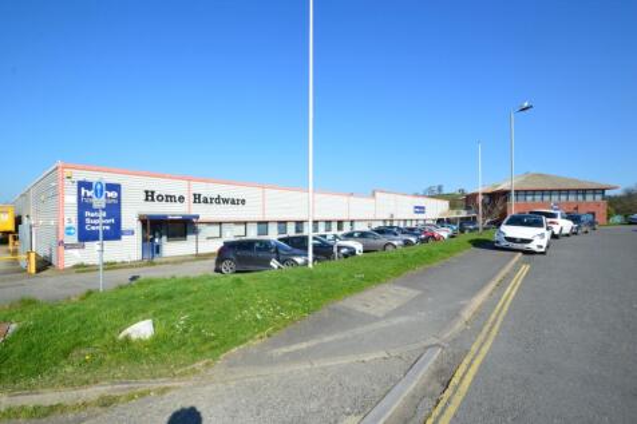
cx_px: 318
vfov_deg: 77.3
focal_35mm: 15
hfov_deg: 100.4
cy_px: 212
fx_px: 265
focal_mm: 10
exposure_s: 1/500
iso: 400
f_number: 11
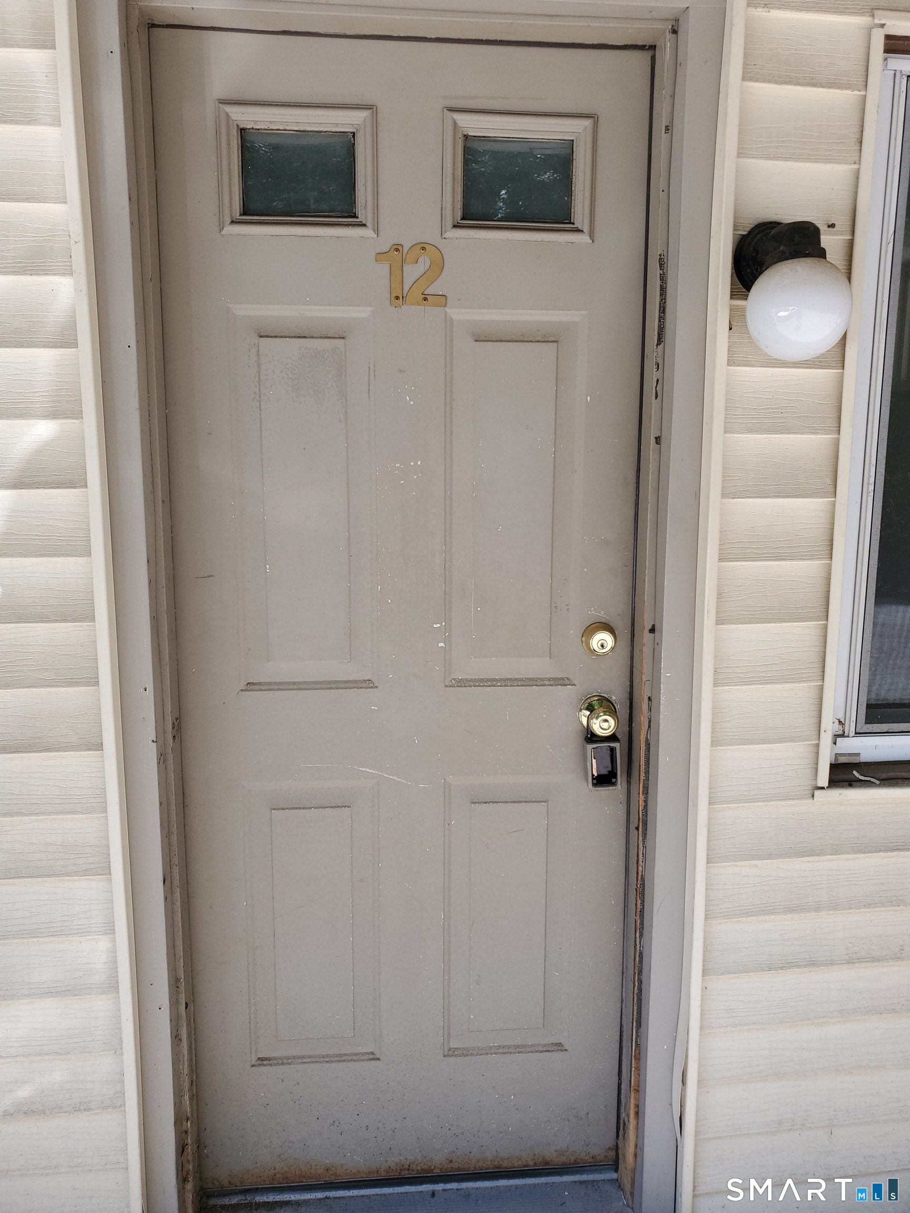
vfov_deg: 67.3
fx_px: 911
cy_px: 606
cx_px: 455
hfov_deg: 53.1
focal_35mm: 26
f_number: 1.5
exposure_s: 1/305
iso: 50
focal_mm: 4.3
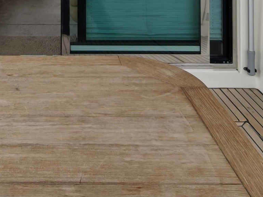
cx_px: 49
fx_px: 372
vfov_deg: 24.9
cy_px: -72
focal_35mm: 49
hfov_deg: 37.4
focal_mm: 2.3
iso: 160
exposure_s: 1/126
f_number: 2
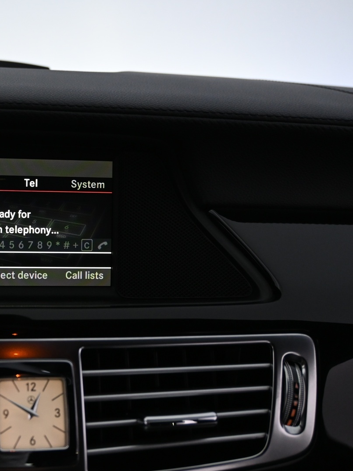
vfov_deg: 41.5
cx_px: 4
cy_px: 235
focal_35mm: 46
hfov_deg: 29.7
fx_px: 622
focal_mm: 21
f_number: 4
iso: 900
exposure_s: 1/30
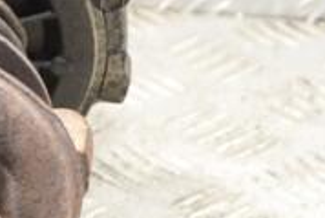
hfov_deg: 8.6
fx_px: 2096
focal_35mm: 232
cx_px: -190
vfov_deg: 5.9
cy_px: 130
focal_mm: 46
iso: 3200
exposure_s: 1/160
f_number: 6.3
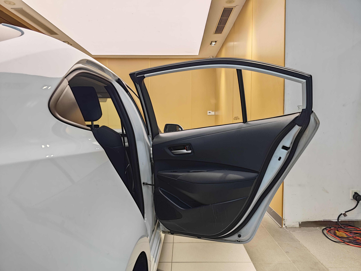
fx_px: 240
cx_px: 180
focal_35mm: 23
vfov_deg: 58.9
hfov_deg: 73.9
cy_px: 136
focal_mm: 8.7
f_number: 1.9
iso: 400
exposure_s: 1/88.2
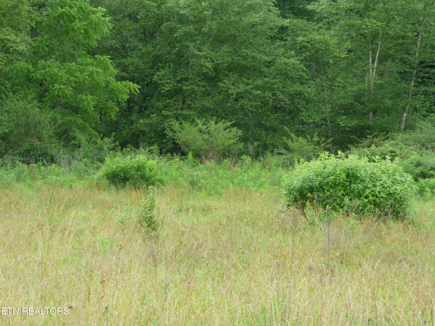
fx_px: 2224
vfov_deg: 8.4
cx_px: 218
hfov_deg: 11.2
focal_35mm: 177
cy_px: 163
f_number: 5.4
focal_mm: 28.9
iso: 320
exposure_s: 1/250
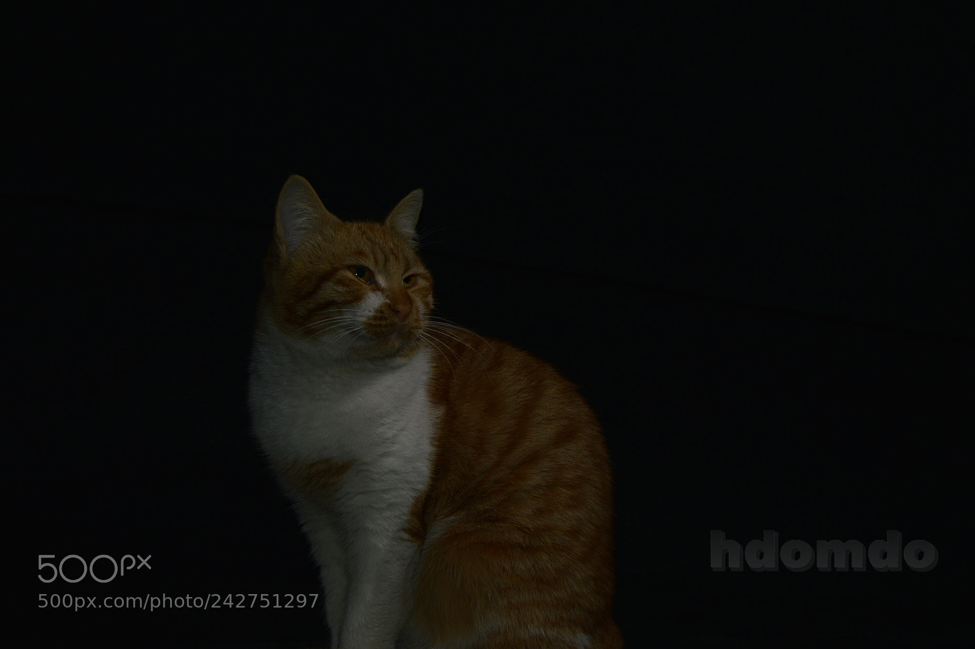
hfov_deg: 35.1
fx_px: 1542
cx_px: 488
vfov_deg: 23.7
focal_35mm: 57
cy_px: 324
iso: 100
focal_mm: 38
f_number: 11
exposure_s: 1/200
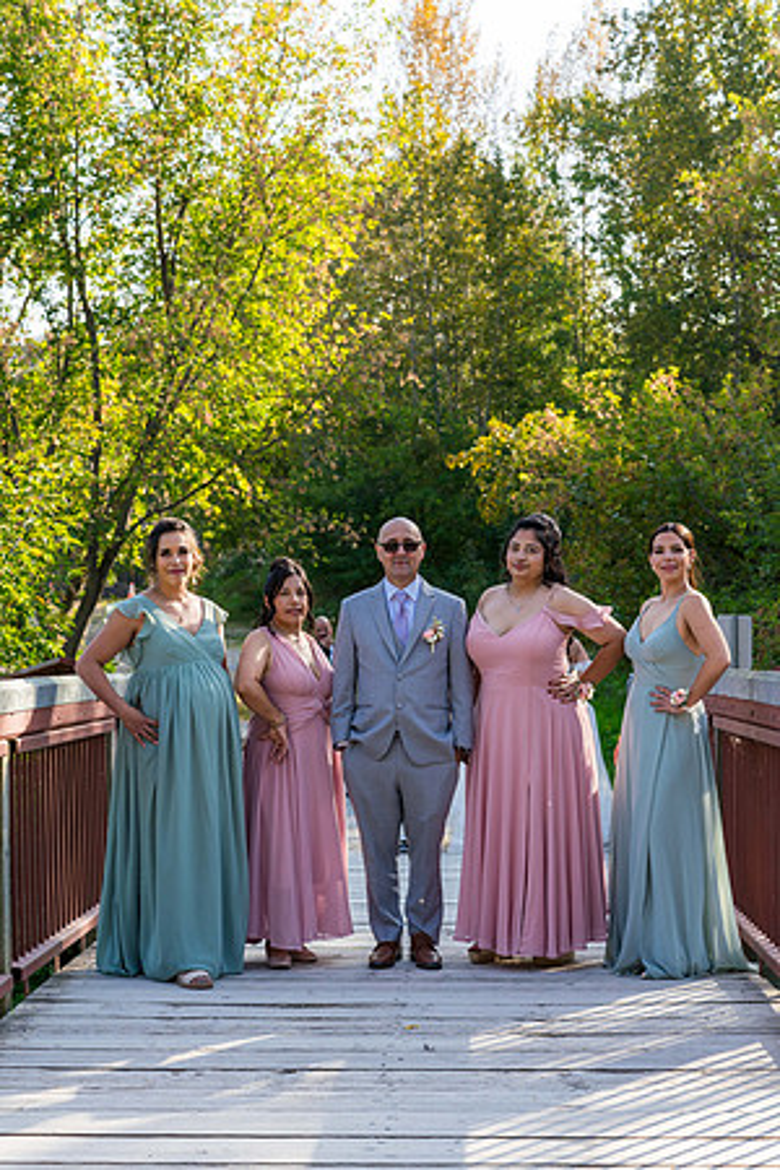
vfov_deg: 34.5
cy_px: 585
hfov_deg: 23.4
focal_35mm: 58
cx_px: 390
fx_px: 1885
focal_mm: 58
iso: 250
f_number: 5
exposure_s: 1/250
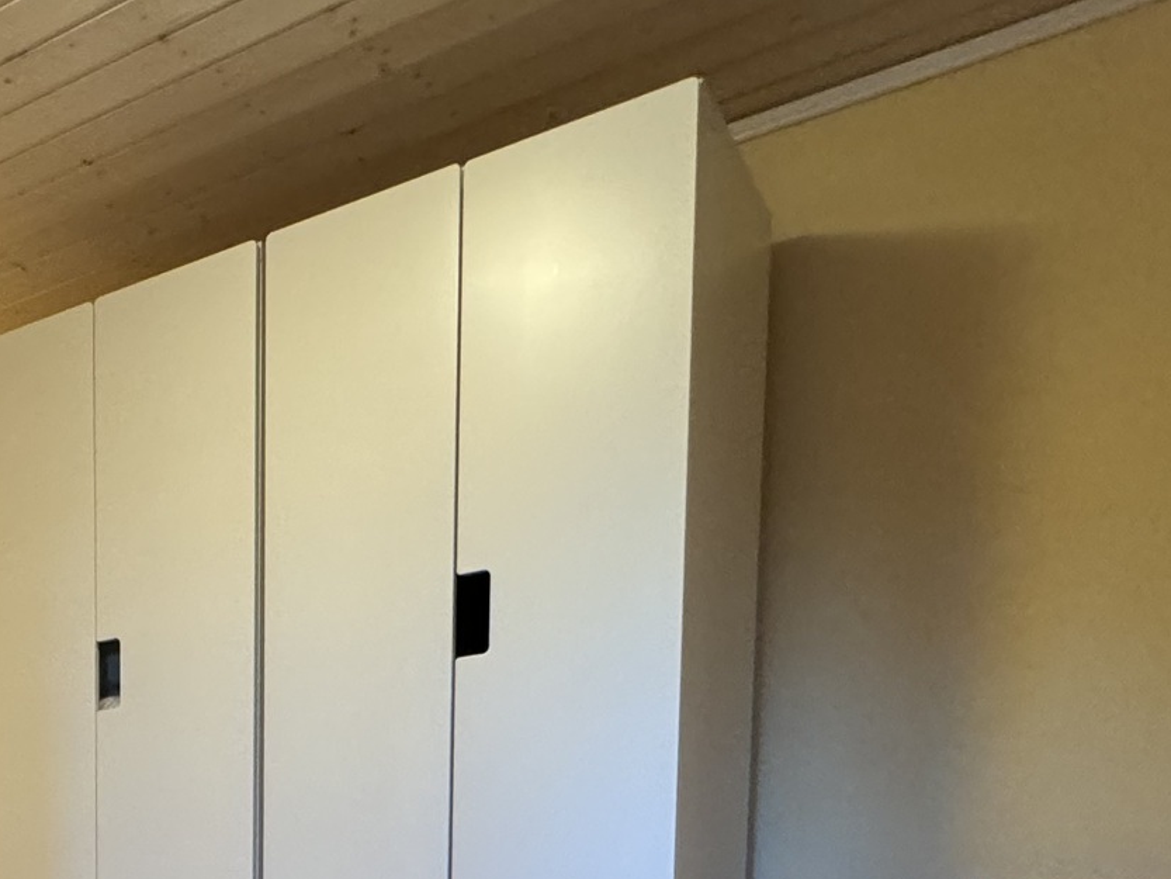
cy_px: 1101
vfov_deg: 28.4
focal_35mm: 43
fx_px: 1455
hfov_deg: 36.1
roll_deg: +1.6
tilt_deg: -6.1
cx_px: -166
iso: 320
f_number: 2.2
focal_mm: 2.22
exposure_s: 1/50
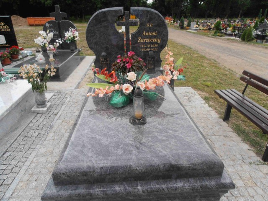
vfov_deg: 56.8
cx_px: 134
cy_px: 100
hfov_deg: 71.6
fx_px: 186
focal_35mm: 24
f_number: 3
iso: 80
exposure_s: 1/400
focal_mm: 4.2
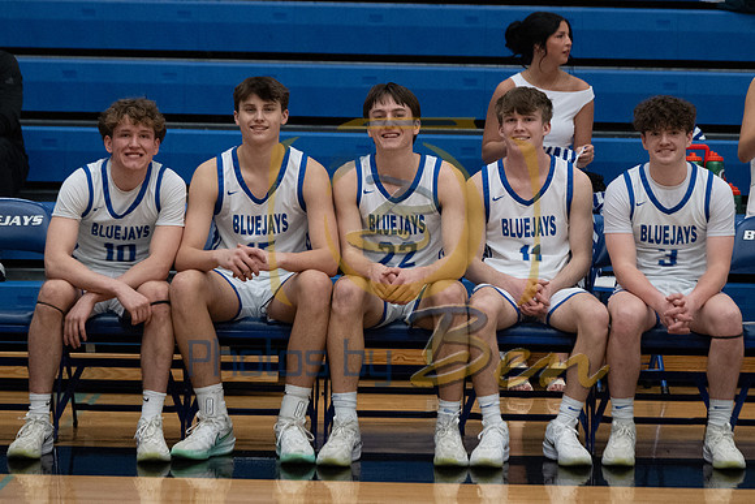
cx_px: 447
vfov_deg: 10.3
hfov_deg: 15.4
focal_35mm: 133
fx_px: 2786
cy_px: 185
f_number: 2.8
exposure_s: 1/800
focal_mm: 80
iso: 4000
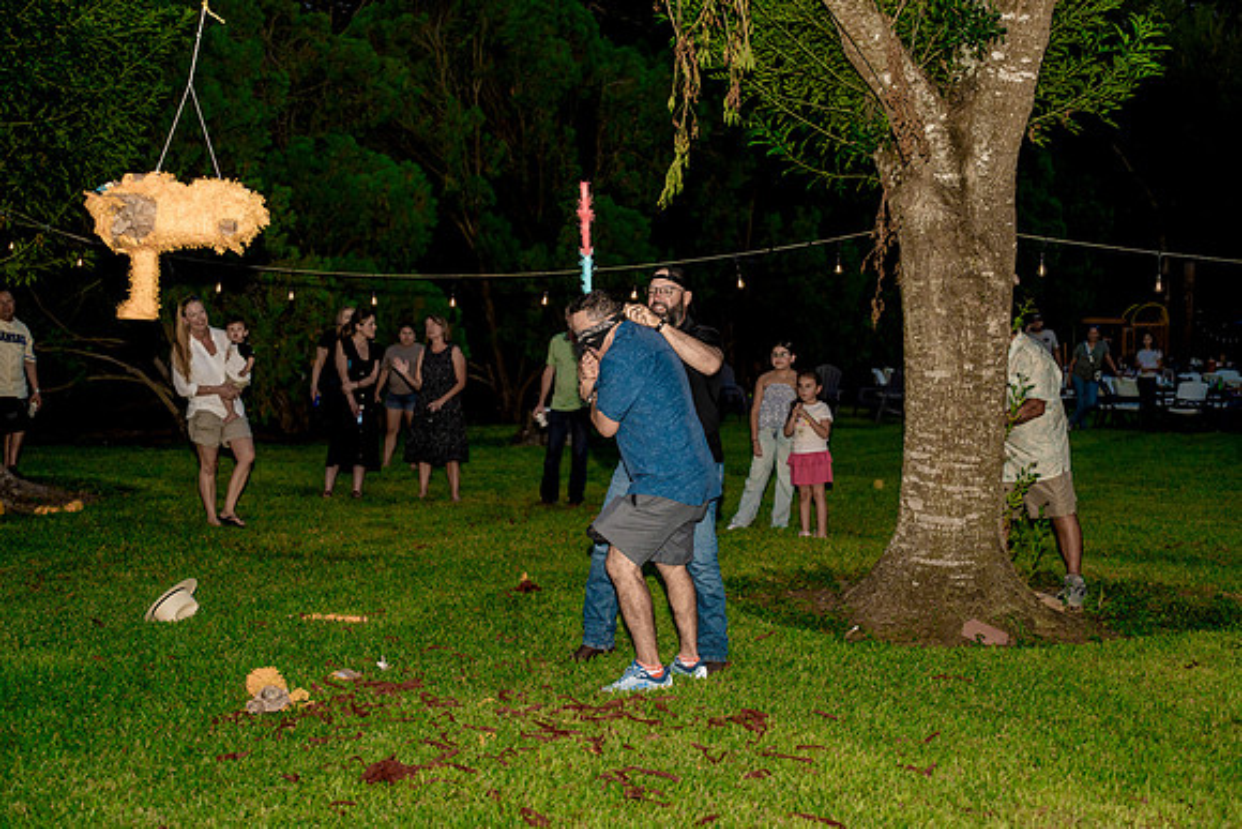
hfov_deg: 41.1
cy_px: 414
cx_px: 621
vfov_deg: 28.1
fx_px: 1656
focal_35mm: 48
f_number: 3.2
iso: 2000
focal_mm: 48
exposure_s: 1/250
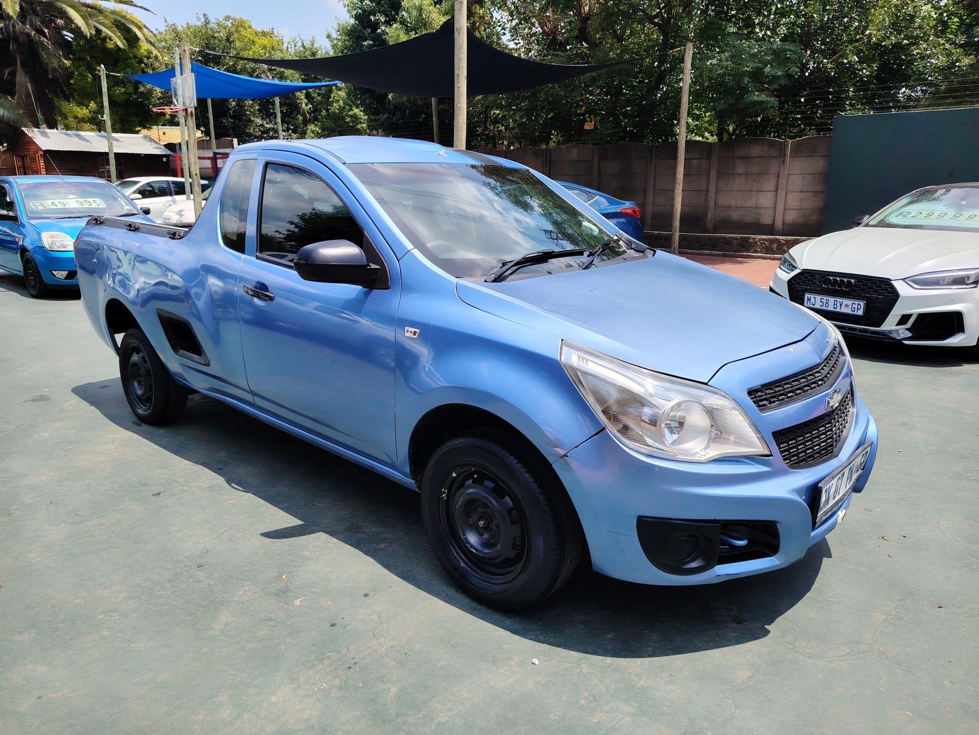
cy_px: 368
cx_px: 490
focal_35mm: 24
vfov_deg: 56.8
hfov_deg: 71.6
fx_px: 679
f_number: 1.75
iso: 100
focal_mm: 5.25
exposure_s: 1/847
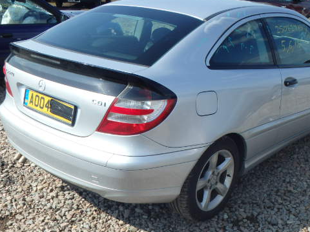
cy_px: 126
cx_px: 191
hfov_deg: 39.4
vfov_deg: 30.3
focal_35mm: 48
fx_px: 430
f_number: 4.5
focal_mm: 6.4
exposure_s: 1/500
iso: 125
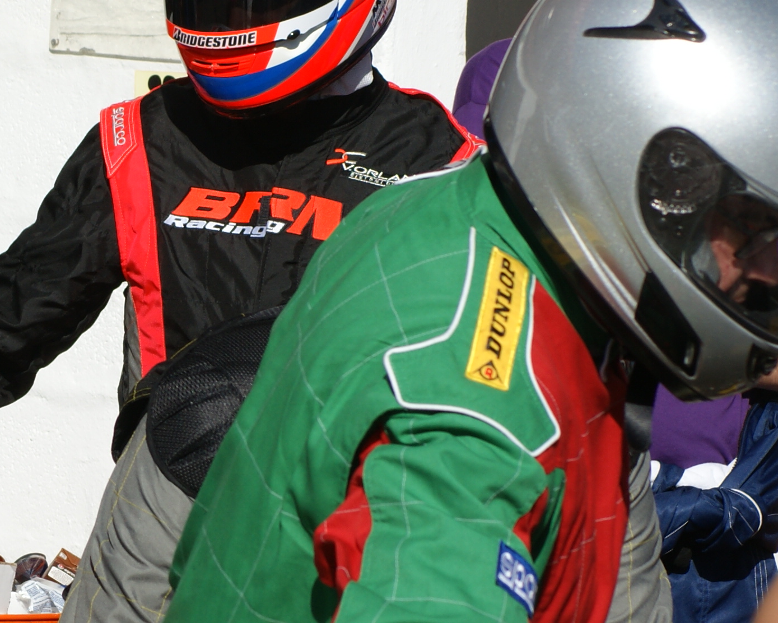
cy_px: 300
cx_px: 147
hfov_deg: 5.2
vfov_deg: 4.2
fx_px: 8568
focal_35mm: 372
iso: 100
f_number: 7.1
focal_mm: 80
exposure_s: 1/400
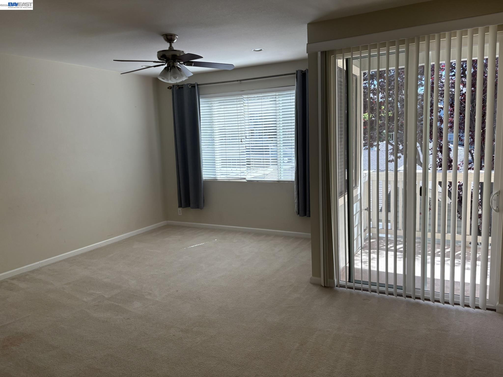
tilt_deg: -7.4
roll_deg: +2.2
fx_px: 378
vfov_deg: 53.1
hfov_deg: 67.3
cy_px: 188
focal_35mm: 26
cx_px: 252
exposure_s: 1/302
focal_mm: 5.96
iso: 64
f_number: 1.6
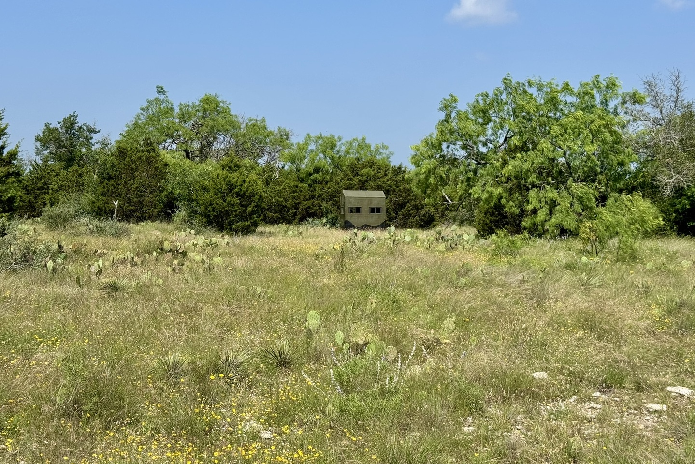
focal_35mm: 50
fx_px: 965
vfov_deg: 27.0
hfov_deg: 39.6
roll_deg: -0.3
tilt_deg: -1.9
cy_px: 223
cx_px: 348
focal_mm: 6.76
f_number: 1.78
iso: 64
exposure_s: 1/4608
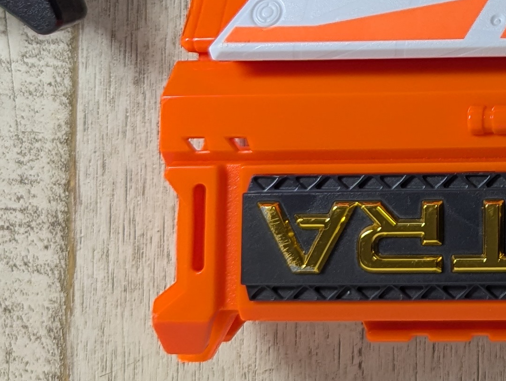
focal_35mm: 91
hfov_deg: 19.8
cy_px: -87
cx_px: 650
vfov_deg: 15.6
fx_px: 1332
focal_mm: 6.81
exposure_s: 1/69.4
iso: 170
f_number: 1.85
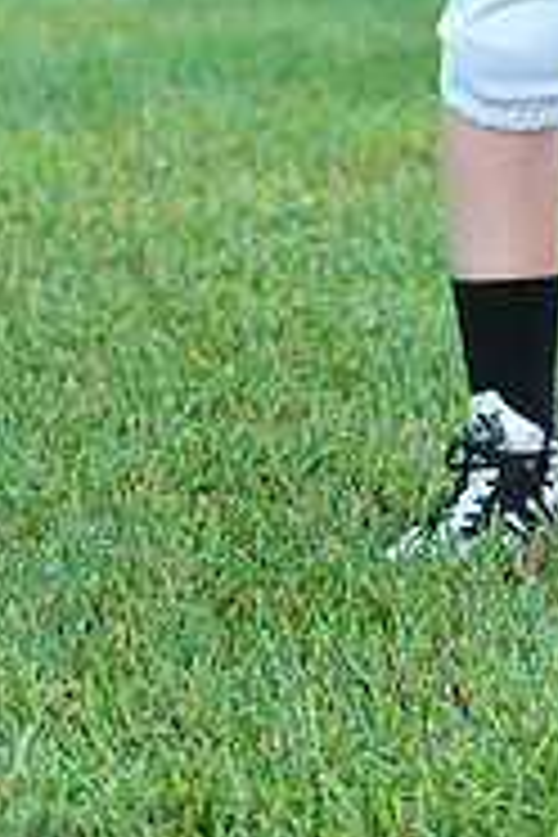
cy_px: -436
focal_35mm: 281
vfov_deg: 7.2
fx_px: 6533
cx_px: 549
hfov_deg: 4.9
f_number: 4.5
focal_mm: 90
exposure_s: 1/60
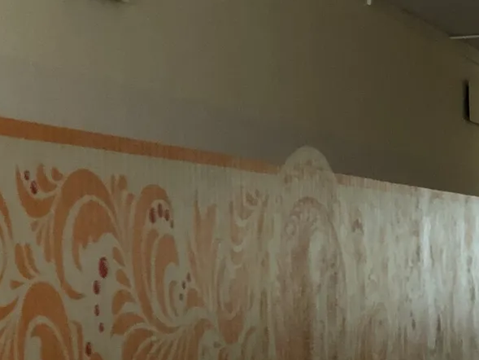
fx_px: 1578
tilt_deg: -2.9
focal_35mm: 114
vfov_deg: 12.9
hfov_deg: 16.2
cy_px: 329
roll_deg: +0.1
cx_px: 657
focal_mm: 4
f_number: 1.8
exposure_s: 1/4
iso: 100
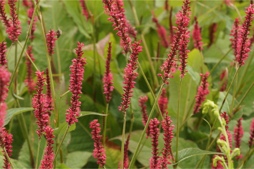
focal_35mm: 150
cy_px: 84
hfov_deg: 13.7
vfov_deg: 9.1
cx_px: 127
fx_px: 1058
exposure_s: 1/160
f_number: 11
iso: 1250
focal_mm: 100
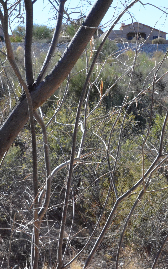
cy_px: 135
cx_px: 123
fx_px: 682
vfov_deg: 22.3
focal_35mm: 93
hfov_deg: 14.0
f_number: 18
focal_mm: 40
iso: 6400
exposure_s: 1/1250
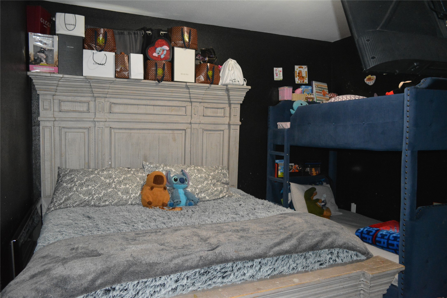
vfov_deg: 47.9
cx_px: 224
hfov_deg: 67.4
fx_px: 335
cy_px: 149
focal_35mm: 27
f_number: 3.5
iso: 3200
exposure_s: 1/60
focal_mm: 18
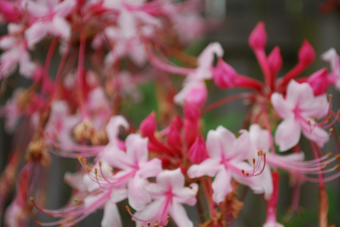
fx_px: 681
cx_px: 170
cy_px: 114
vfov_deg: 19.0
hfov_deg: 28.0
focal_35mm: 72
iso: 100
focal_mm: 48
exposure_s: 1/125
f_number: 5.6
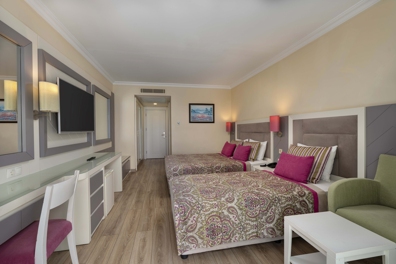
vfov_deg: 73.7
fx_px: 176
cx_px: 198
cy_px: 132
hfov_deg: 96.7
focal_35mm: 16
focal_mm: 16
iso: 50
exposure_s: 1/30
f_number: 8
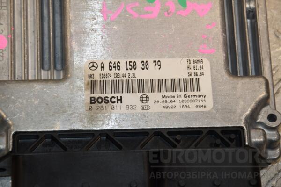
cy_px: 94
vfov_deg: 8.7
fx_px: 1229
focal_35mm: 158
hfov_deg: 13.0
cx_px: 140
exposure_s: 1/200
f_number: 8
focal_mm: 105
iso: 800
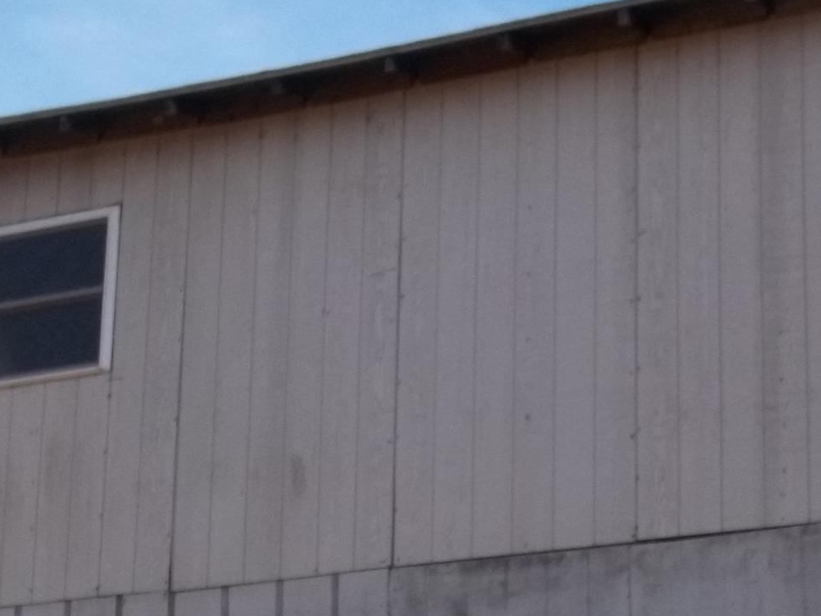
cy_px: 601
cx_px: 717
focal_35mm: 102
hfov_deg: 19.0
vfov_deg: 14.3
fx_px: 2419
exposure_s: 1/400
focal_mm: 5.9
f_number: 3.3
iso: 64
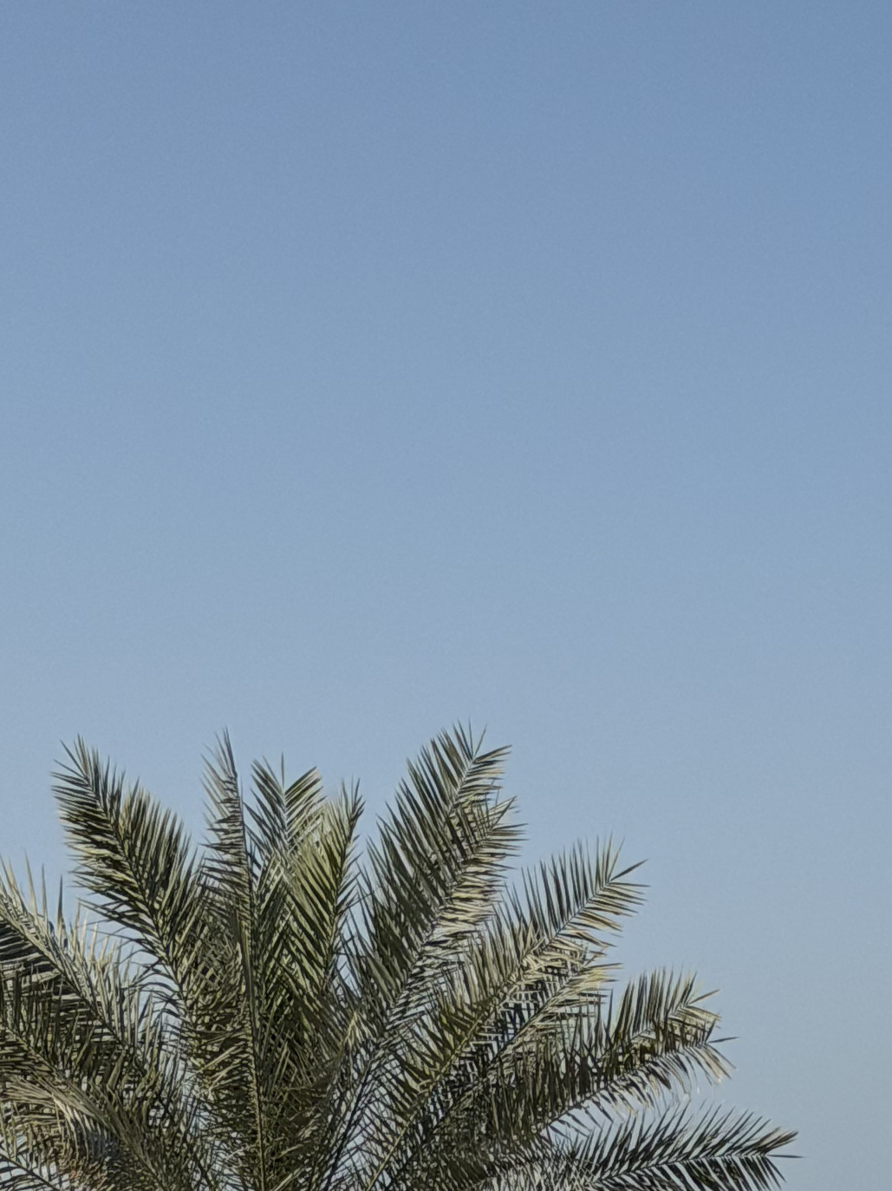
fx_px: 4847
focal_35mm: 141
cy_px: 1324
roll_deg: -0.2
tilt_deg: +0.6
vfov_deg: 13.7
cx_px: 996
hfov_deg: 10.4
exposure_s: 1/7874
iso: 64
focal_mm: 6.76
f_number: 1.78
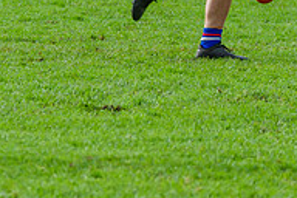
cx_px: 181
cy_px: -95
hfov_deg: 3.1
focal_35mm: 668
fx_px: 5511
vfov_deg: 2.1
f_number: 5
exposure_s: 1/1600
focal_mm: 190
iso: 1000
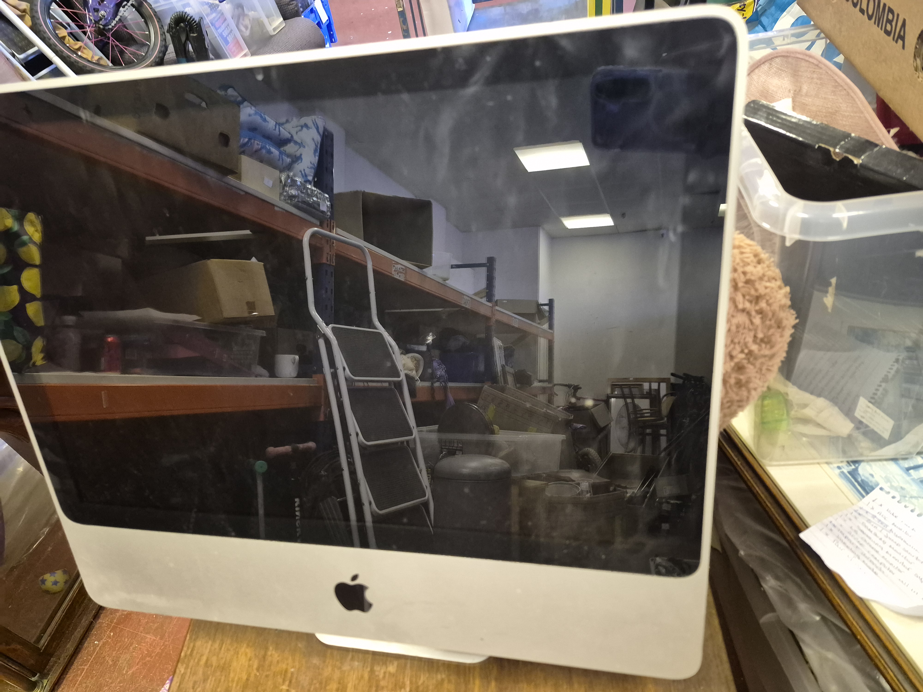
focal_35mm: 23
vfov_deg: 58.9
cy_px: 346
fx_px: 613
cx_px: 462
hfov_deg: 73.9
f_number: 1.8
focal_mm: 5.4
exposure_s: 1/50
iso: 1600
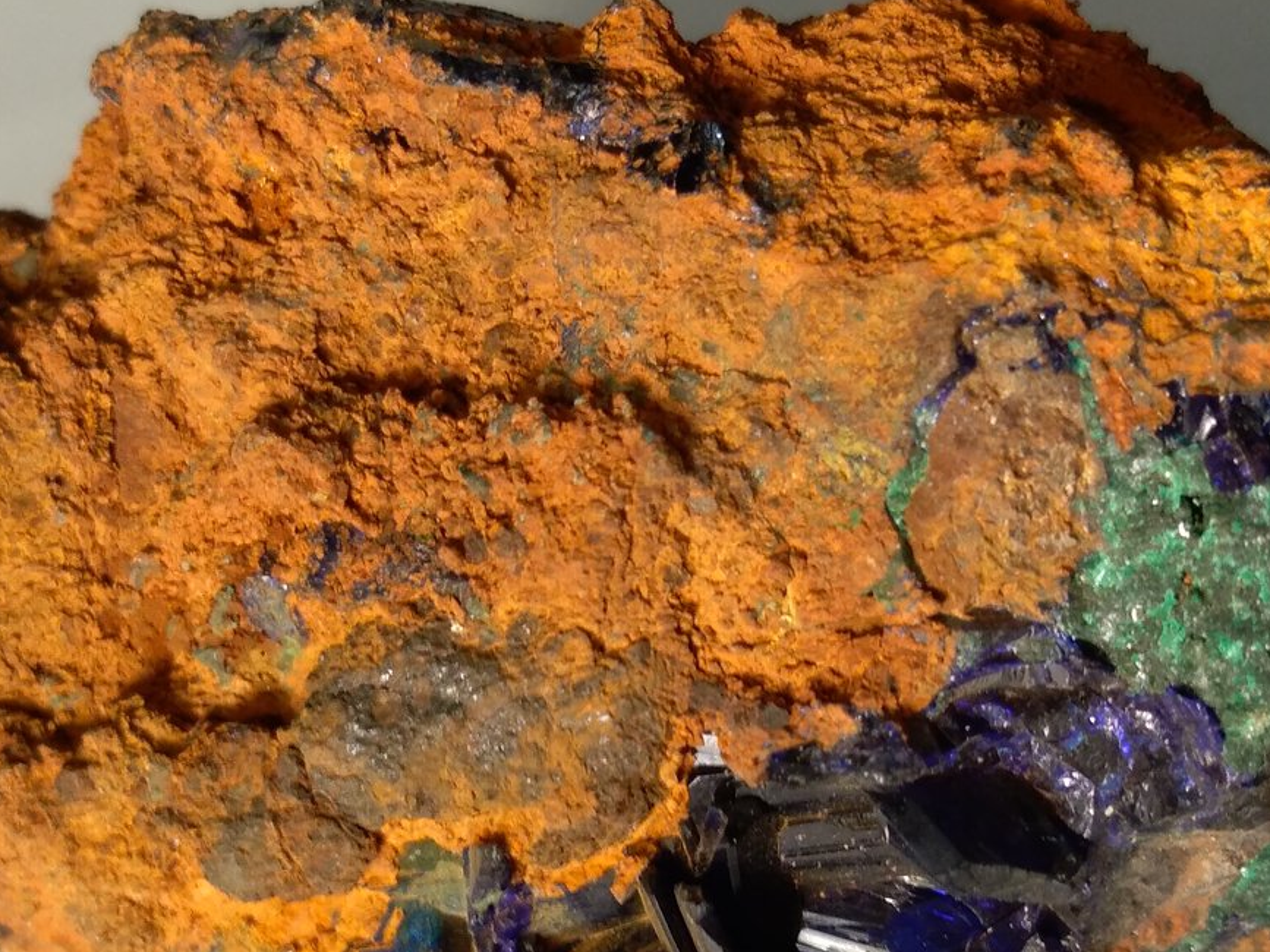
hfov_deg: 39.7
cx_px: 623
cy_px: 778
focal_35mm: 48
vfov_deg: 29.5
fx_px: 1761
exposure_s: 1/30
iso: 165
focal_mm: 3.54
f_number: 2
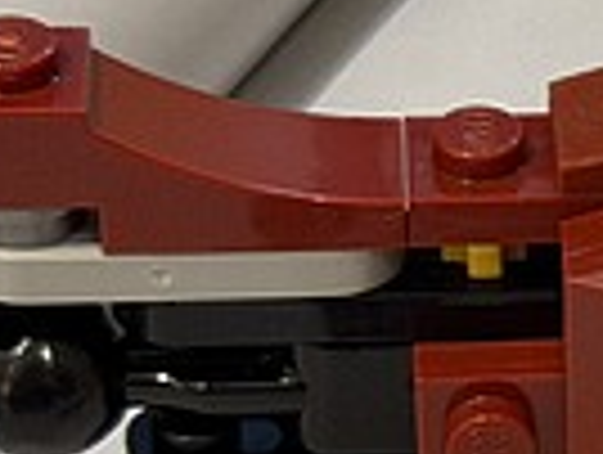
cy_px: 434
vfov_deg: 5.3
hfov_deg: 6.7
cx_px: 1408
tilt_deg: -39.4
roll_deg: +1.2
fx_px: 4869
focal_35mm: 279
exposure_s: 1/60
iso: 250
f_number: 1.78
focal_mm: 6.76
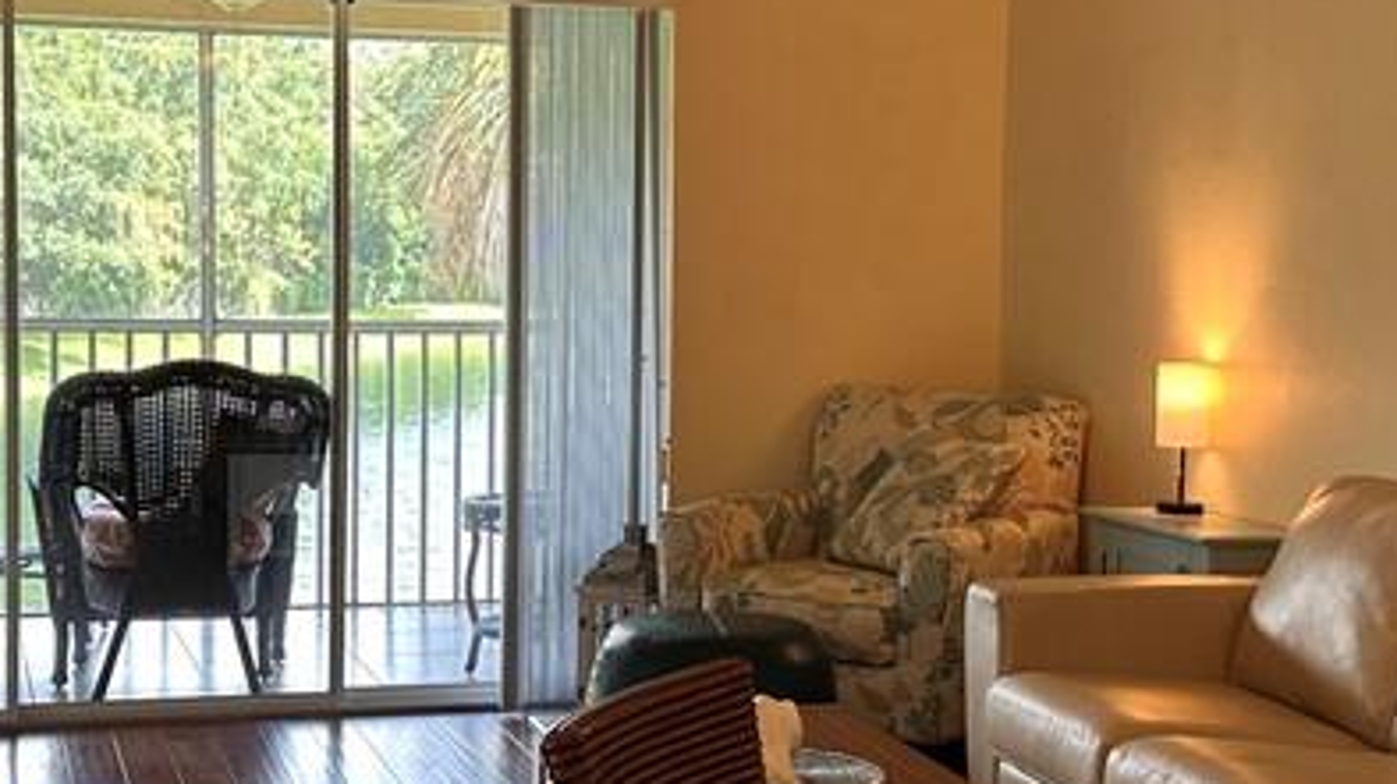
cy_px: 433
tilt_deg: -4.2
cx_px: 681
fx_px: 2517
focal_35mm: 68
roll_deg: -0.7
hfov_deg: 31.0
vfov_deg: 17.7
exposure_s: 1/120
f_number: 1.78
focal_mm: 6.86
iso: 125
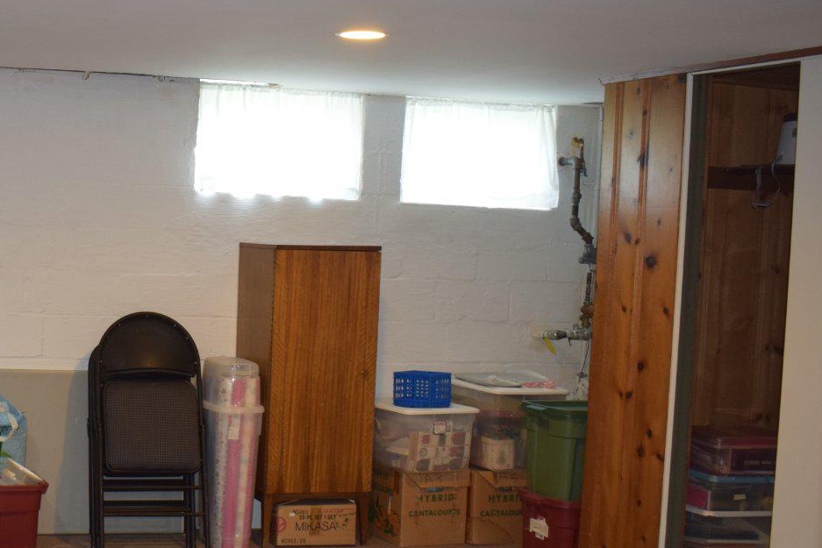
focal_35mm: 59
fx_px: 1347
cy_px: 327
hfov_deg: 31.9
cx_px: 48
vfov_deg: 23.0
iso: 500
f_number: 3.5
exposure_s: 1/30
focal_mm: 18
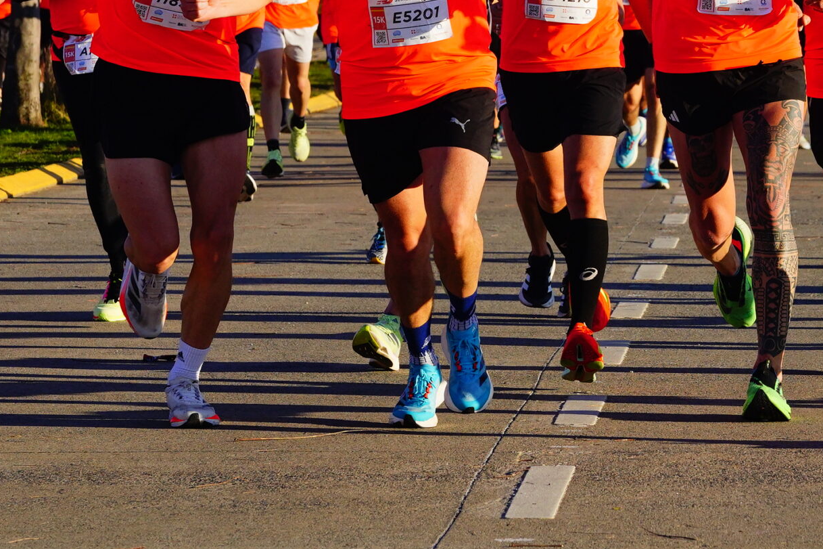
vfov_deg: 5.1
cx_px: 667
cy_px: 1
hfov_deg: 7.7
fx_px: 6103
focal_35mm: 267
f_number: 11
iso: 800
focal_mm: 127
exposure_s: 1/800
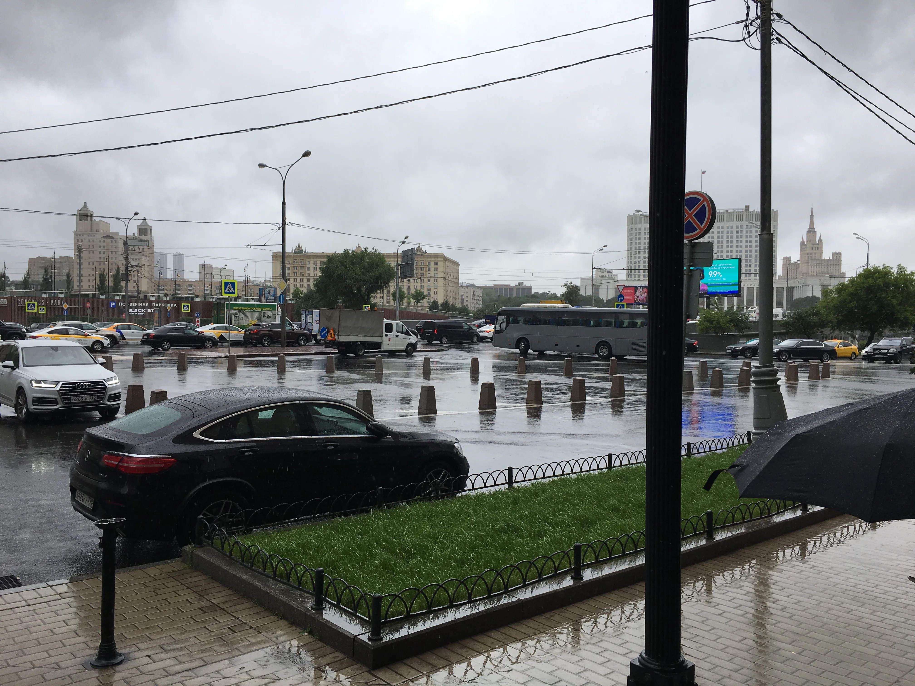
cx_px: 458
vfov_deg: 48.2
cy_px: 343
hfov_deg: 61.7
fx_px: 767
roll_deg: -1.8
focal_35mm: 29
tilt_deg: -2.0
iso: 25
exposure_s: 1/635
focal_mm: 4.15
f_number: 2.2
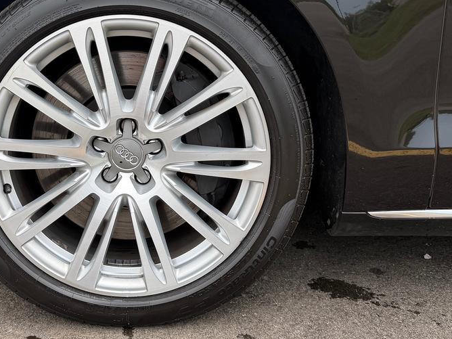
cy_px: 97
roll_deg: -0.2
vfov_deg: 31.1
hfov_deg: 40.8
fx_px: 601
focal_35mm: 46
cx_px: 154
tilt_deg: -10.2
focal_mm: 6.76
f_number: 1.78
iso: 80
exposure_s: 1/381
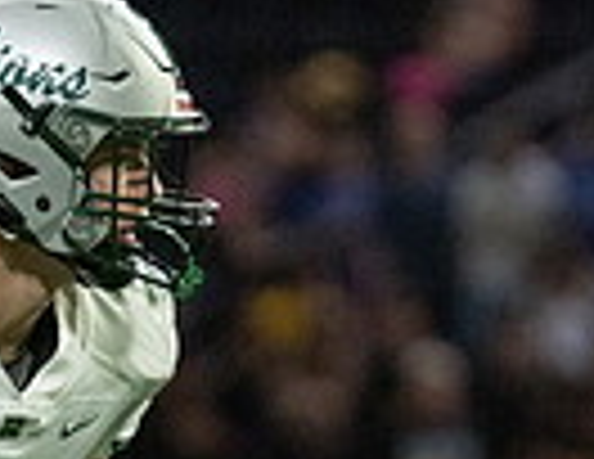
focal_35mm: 1104
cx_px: 5
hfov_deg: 1.8
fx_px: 19153
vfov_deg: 1.4
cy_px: 710
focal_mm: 200
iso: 3200
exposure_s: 1/1250
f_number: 2.8
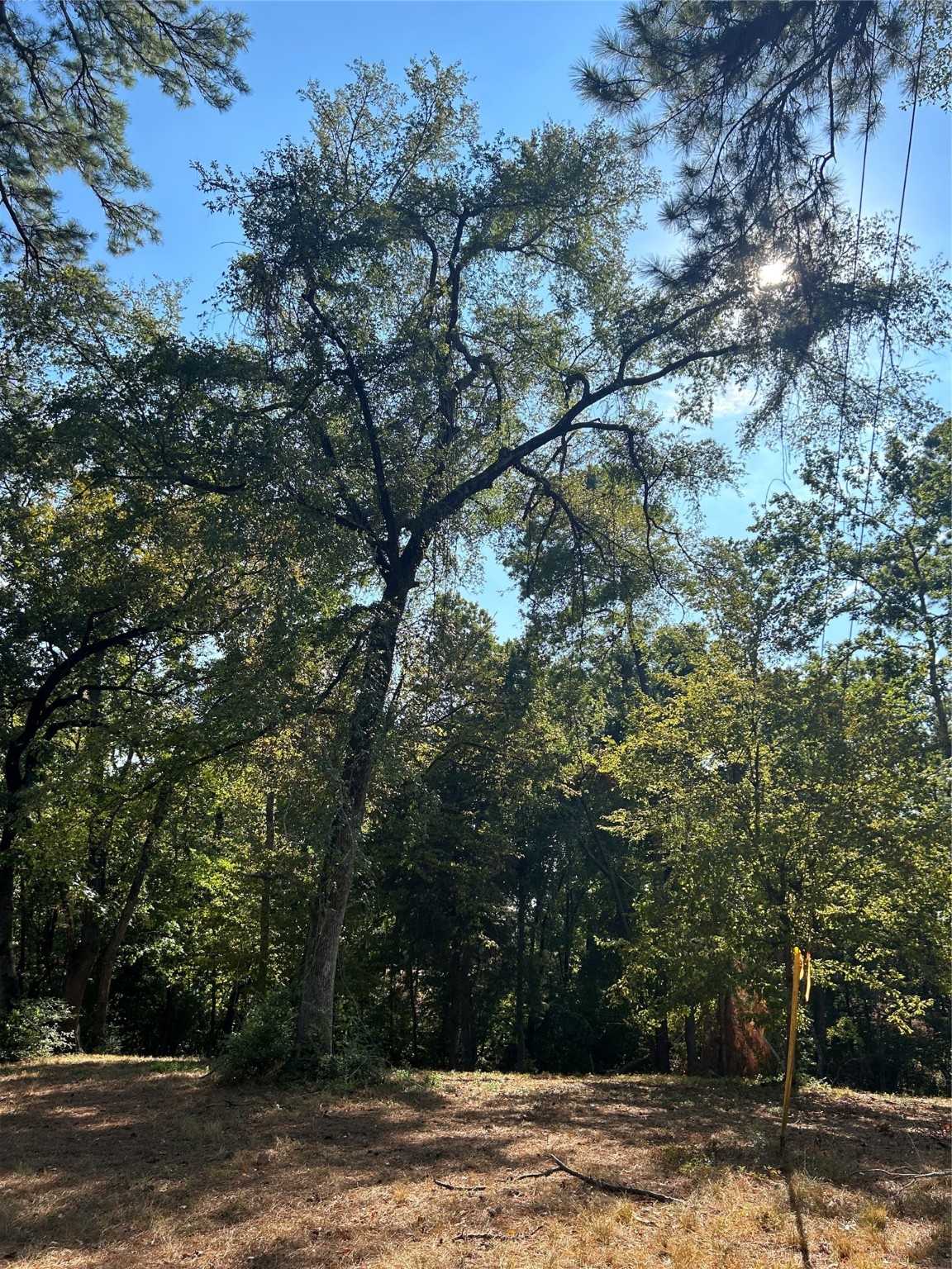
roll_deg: -1.9
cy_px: 634
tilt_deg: +16.3
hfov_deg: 53.1
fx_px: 953
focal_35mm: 26
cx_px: 476
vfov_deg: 67.3
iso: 50
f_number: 1.5
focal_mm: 5.7
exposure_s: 1/2252
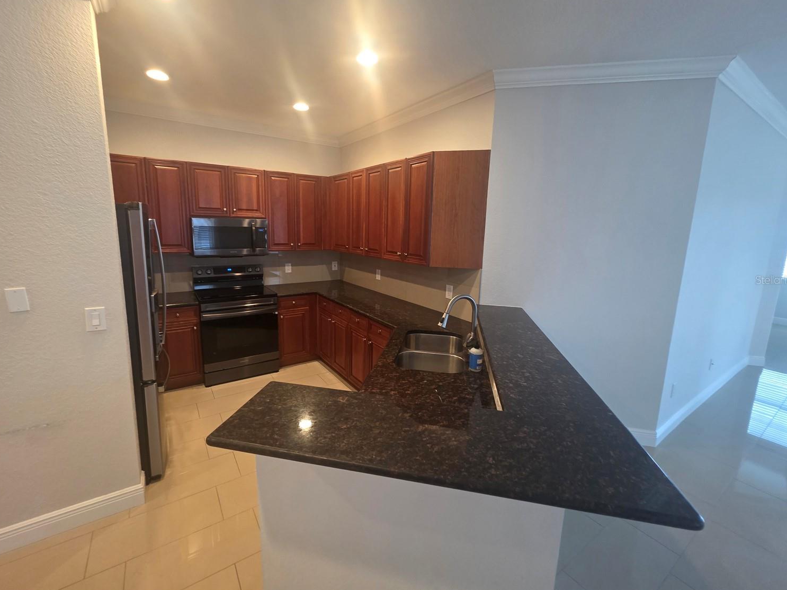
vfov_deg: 85.6
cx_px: 382
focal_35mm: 14
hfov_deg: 102.0
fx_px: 318
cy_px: 280
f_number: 1.9
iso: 200
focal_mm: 2.2
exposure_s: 1/60
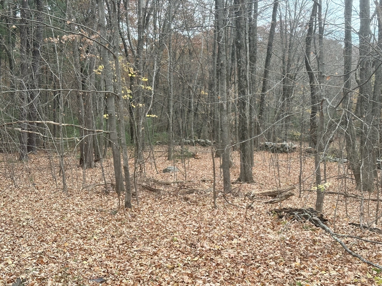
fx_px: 530
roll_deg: -1.9
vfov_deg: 30.3
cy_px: 143
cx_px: 191
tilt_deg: -4.6
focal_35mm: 48
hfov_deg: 39.7
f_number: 1.78
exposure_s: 1/269
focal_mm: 6.86
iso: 64
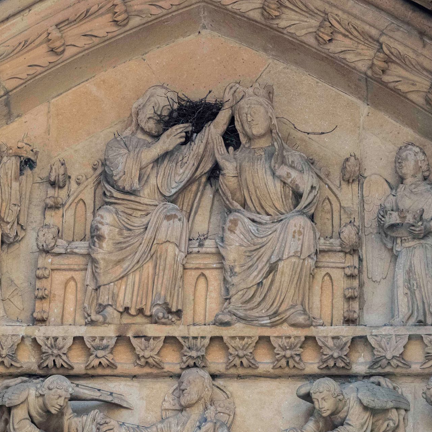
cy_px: 216
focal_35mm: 256
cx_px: 200
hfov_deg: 6.8
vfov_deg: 6.8
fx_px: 3615
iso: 8000
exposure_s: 1/1600
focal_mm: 200
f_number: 7.1
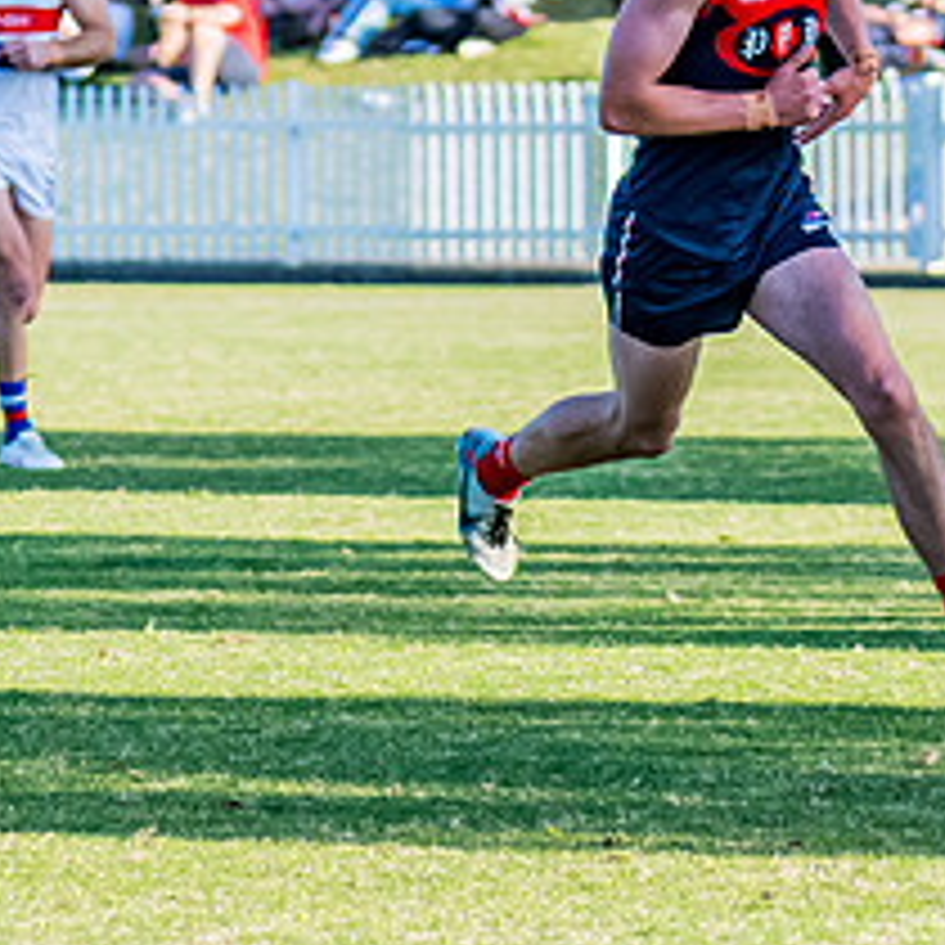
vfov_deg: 2.5
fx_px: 21497
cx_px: -555
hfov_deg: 2.5
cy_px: 334
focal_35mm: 696
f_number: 5.6
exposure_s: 1/1600
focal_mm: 170
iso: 800
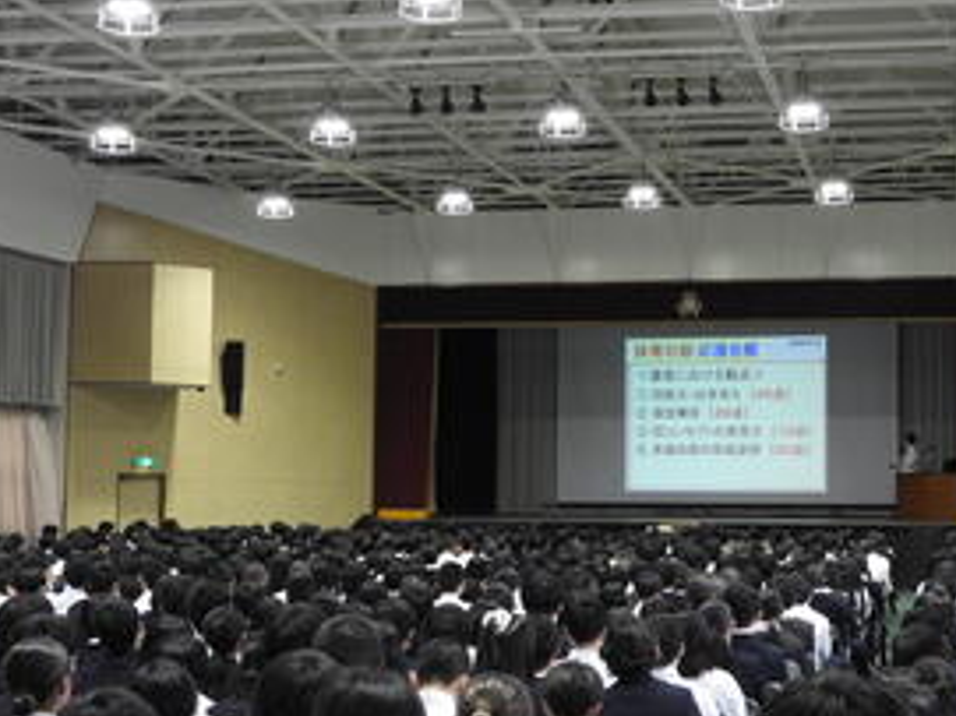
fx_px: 1629
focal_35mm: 59
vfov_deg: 24.8
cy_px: 377
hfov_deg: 32.2
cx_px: 688
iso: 400
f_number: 3.8
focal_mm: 7.2
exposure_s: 1/30
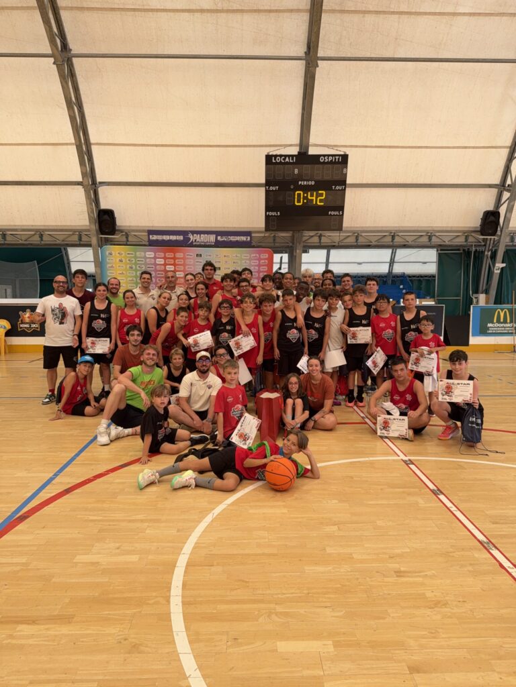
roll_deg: -0.2
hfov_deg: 56.8
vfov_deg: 71.6
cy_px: 344
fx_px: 477
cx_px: 258
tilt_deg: -5.8
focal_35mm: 24
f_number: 1.78
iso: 50
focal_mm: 6.76
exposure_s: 1/121
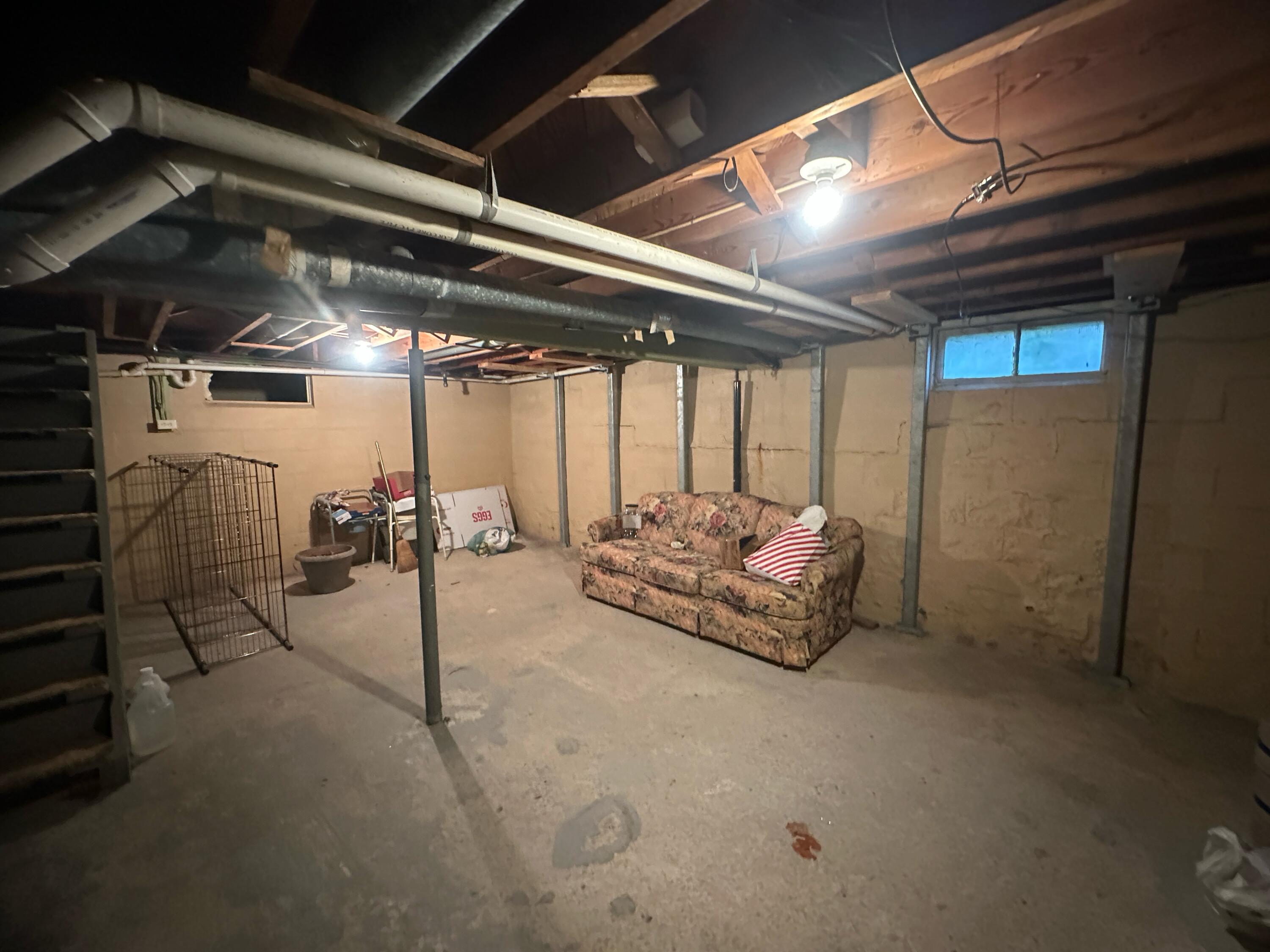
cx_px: 635
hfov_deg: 102.1
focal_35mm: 14
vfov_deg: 85.7
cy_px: 476
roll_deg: +0.2
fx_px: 514
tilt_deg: -7.5
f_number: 2.2
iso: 800
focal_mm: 2.22
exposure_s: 1/40
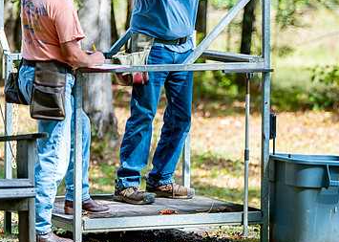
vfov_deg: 4.8
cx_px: 268
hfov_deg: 6.7
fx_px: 2905
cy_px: 40
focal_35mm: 302
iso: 100
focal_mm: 140
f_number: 2.8
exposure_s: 1/200
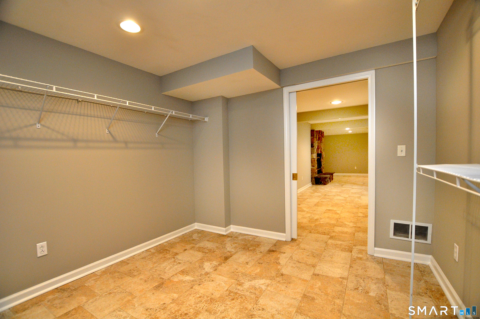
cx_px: 240
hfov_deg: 100.5
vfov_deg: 77.2
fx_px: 200
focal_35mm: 15
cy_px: 160
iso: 1000
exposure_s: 1/60
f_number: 4.5
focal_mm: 10
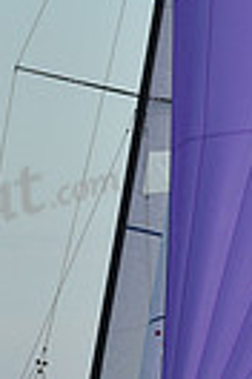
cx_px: 268
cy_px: 34
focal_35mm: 1190
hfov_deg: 1.2
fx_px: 12494
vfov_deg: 1.7
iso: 250
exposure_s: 1/1000
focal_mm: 270
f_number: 7.1
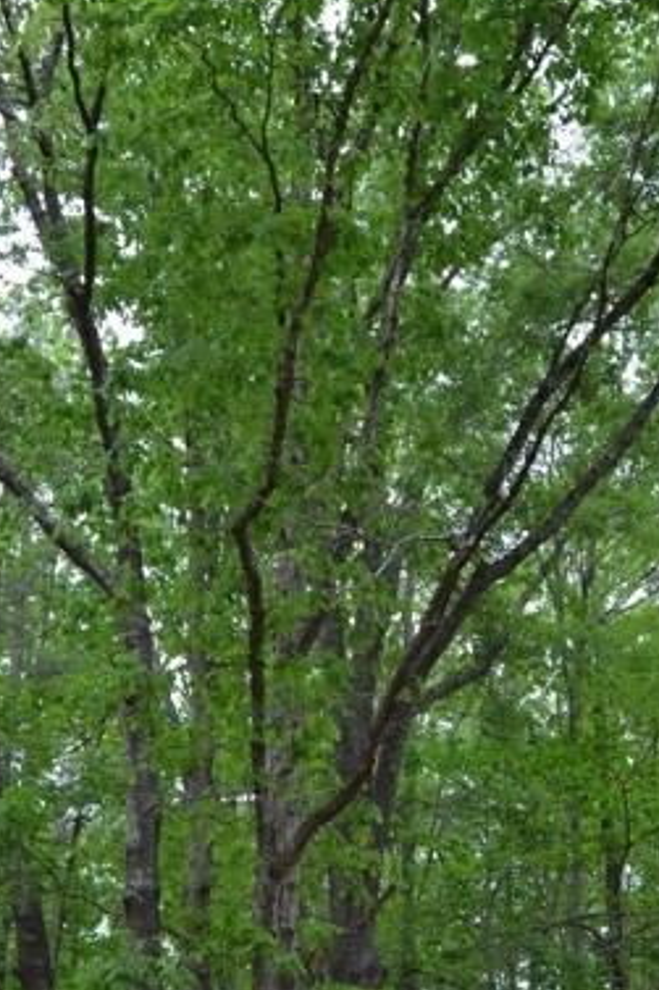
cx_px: 210
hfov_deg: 24.5
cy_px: 633
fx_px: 1511
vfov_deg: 36.0
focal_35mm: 55
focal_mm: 18
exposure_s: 1/125
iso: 220
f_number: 5.6
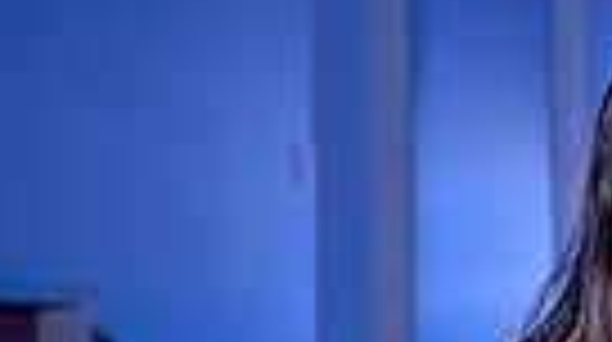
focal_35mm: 161
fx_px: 2609
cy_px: 619
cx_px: 684
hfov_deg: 13.1
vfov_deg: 7.3
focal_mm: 36
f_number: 3.2
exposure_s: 1/80
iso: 800
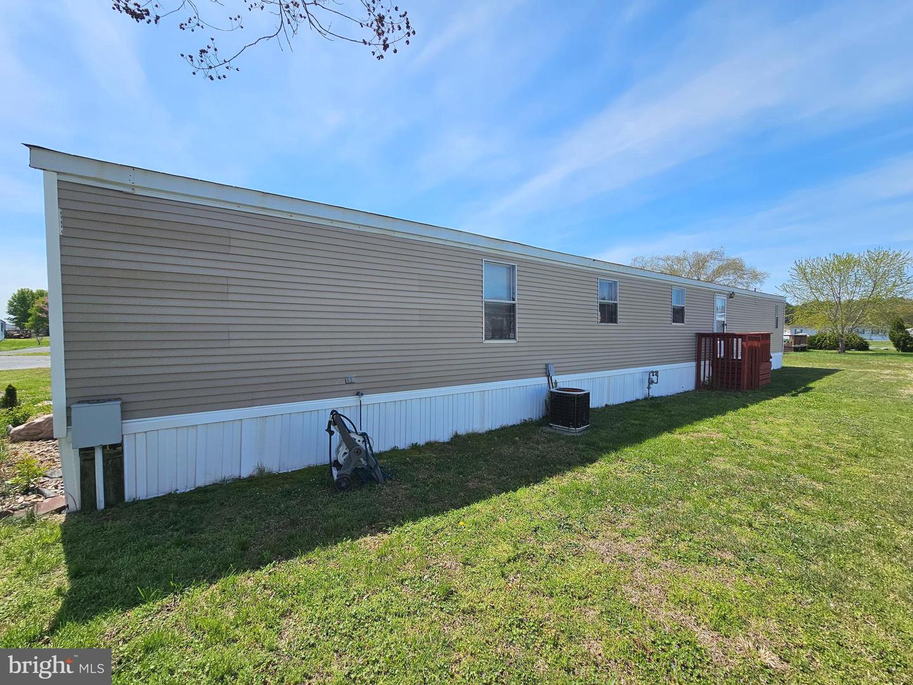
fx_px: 343
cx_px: 456
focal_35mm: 13
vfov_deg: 89.9
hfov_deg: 106.2
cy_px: 342
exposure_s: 1/2679
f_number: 2.2
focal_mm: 2.2
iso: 50
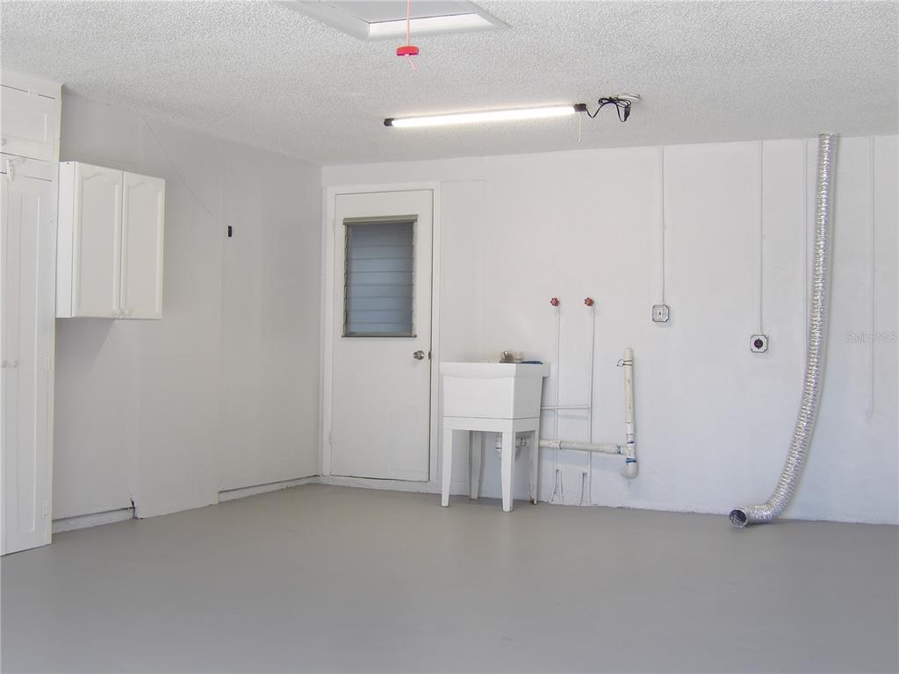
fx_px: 1195
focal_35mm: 46
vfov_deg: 31.5
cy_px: 337
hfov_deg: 41.2
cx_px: 450
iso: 100
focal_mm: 8.2
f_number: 3.8
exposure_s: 1/40
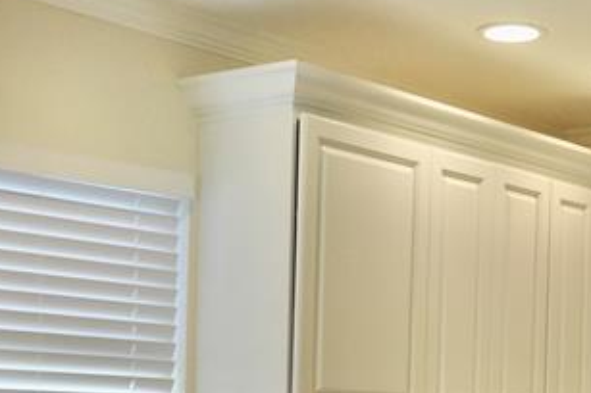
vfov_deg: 14.6
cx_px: 417
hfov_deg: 22.5
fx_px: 1476
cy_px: 501
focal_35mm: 90
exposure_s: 1/60
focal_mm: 18
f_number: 4
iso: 500
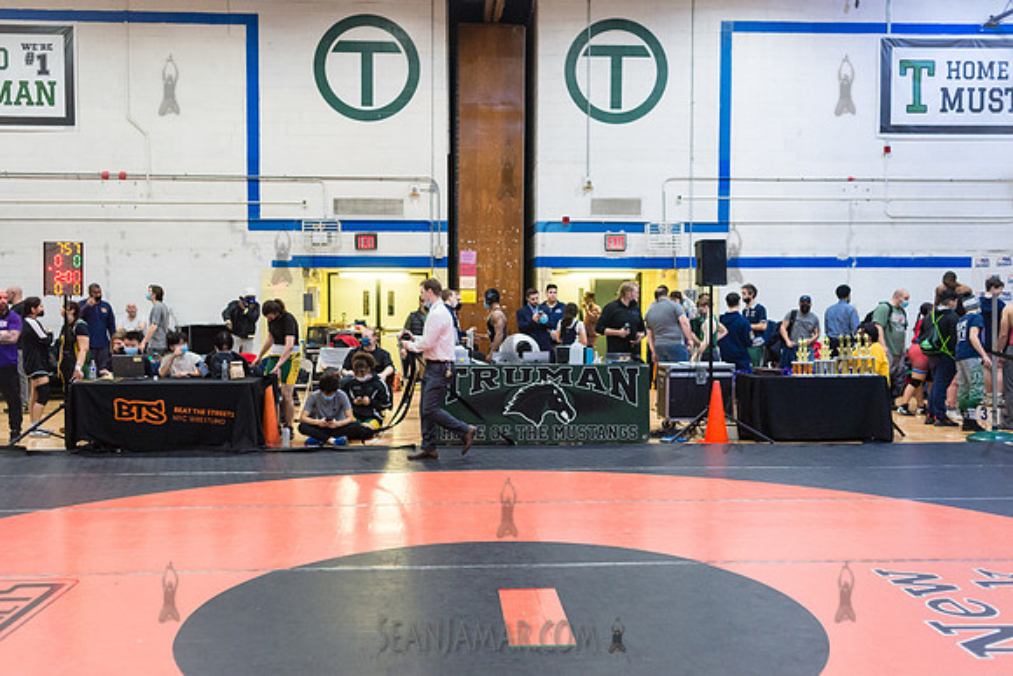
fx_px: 1015
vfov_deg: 36.8
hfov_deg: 53.0
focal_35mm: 36
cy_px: 338
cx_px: 506
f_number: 3.5
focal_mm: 35
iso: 4000
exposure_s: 1/400
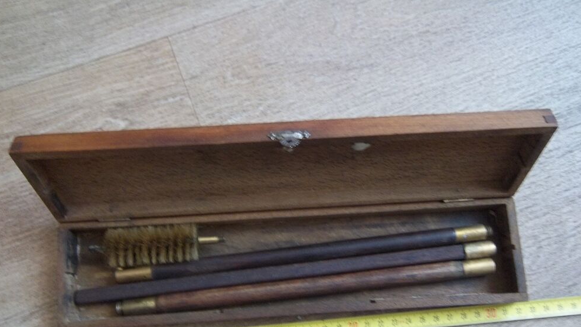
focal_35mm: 31
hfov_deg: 62.6
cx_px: 292
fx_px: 478
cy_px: 211
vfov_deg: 37.5
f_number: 3.5
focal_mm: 5.05
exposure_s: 1/8
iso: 192
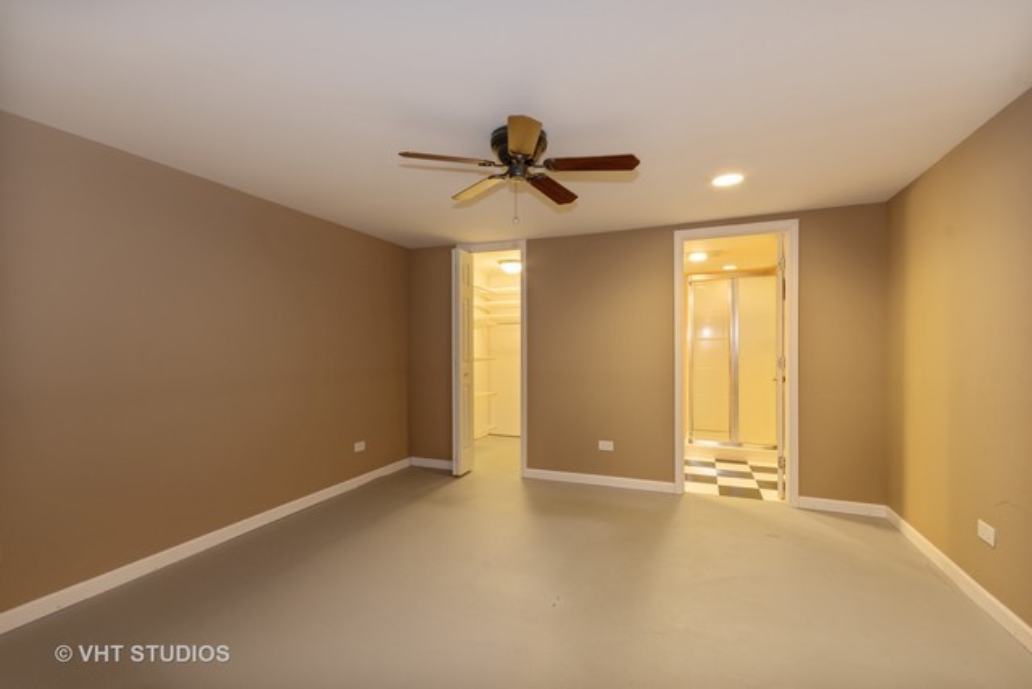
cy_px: 344
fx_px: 430
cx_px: 516
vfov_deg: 77.4
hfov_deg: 100.4
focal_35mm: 15
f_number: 9
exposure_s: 1/3
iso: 200
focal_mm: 10
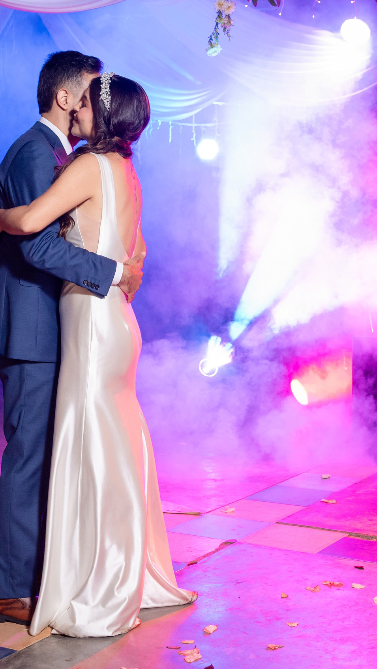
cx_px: 247
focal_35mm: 60
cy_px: 326
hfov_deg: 20.0
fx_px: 1066
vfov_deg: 34.9
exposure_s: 1/160
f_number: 4
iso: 2500
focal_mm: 35
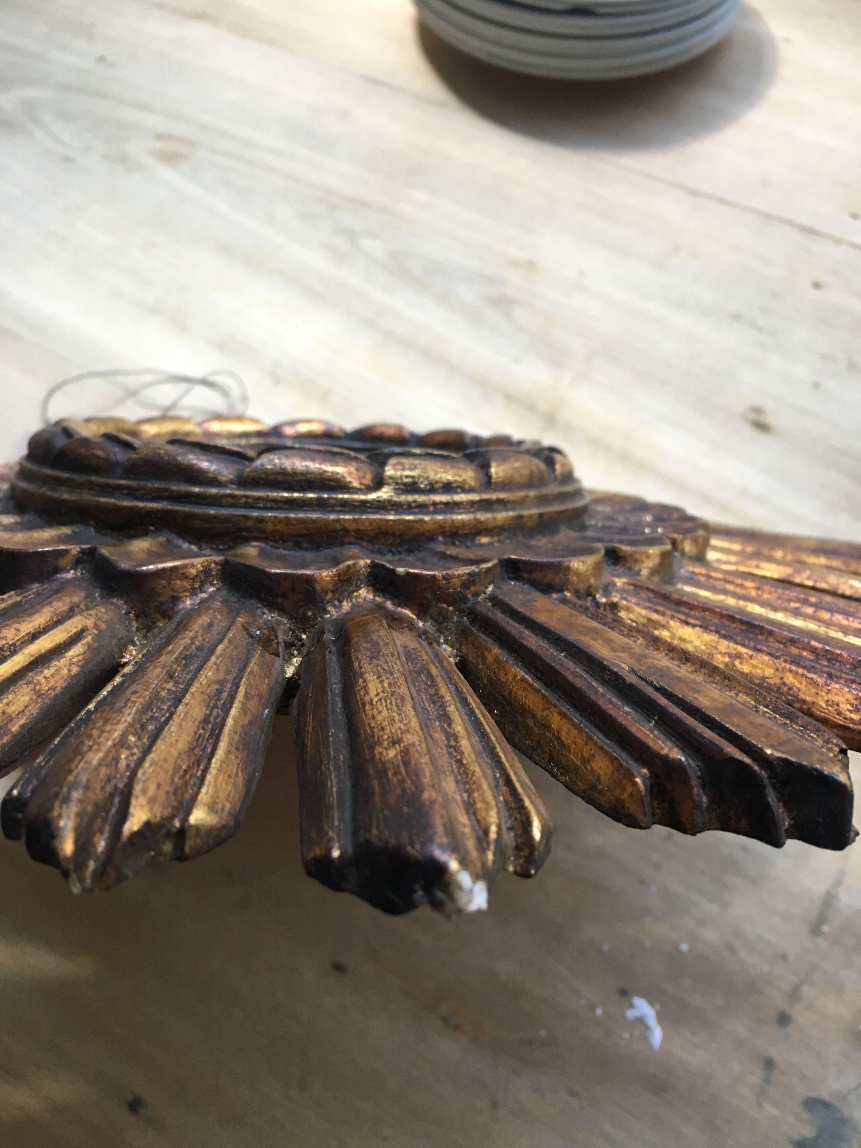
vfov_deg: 61.7
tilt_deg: -58.5
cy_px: 574
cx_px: 430
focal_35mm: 29
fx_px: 962
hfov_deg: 48.2
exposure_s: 1/33
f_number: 2.2
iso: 100
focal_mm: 4.15
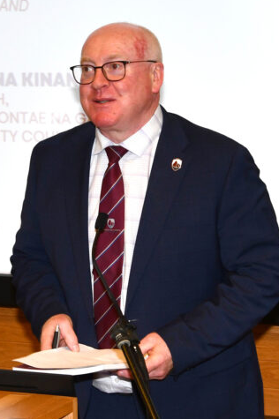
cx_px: 132
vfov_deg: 38.2
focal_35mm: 52
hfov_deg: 26.0
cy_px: 199
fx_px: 605
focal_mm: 44
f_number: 5.6
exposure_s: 1/60
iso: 500
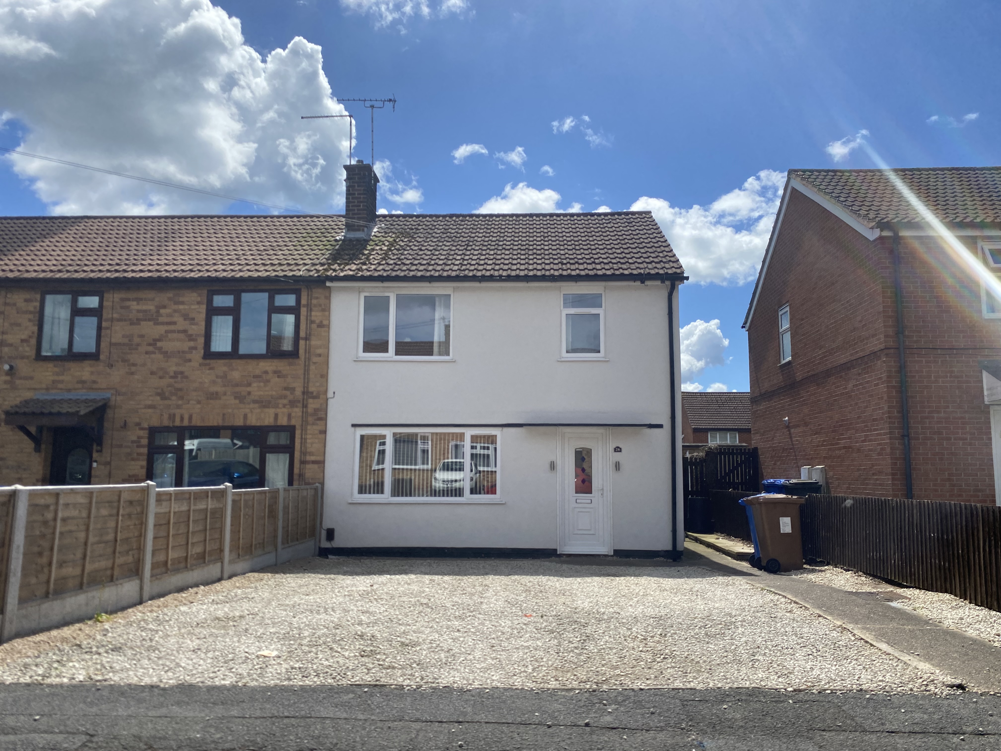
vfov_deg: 53.1
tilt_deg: +6.0
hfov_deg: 67.3
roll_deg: -0.7
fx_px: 752
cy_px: 376
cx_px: 500
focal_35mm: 26
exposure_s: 1/4444
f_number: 1.8
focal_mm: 4.25
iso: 32
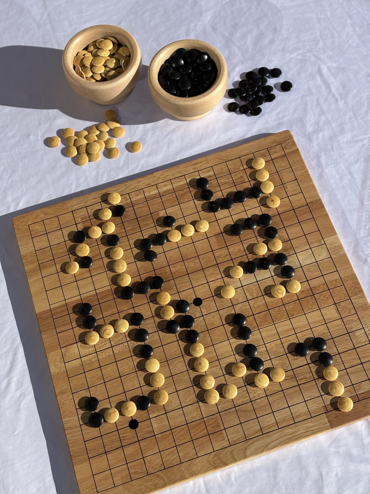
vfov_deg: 36.8
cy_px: 247
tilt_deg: -64.4
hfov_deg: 28.0
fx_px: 741
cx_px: 185
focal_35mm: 52
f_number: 1.6
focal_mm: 5.96
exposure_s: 1/4255
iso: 40
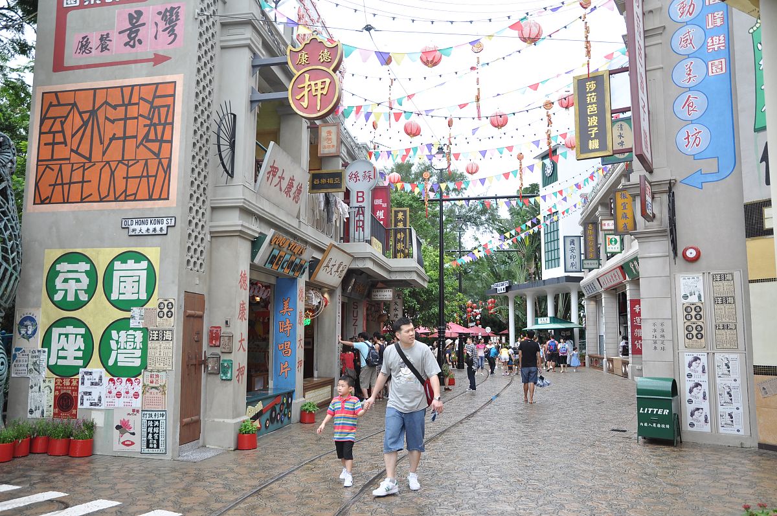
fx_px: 517
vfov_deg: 53.0
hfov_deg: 73.8
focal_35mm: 24
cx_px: 388
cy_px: 258
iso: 200
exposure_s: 1/100
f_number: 5.6
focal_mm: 16
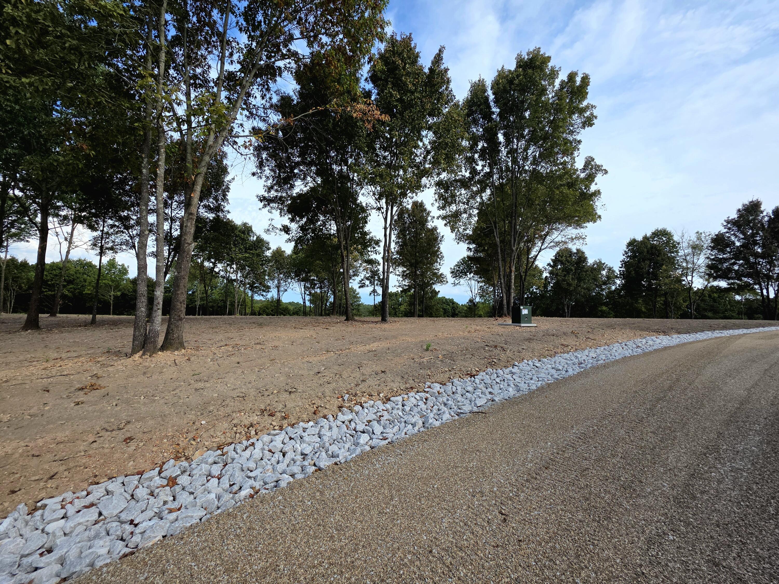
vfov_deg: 89.9
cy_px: 292
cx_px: 390
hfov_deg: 106.2
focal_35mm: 13
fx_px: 293
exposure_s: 1/1667
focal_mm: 2.2
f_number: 1.9
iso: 40
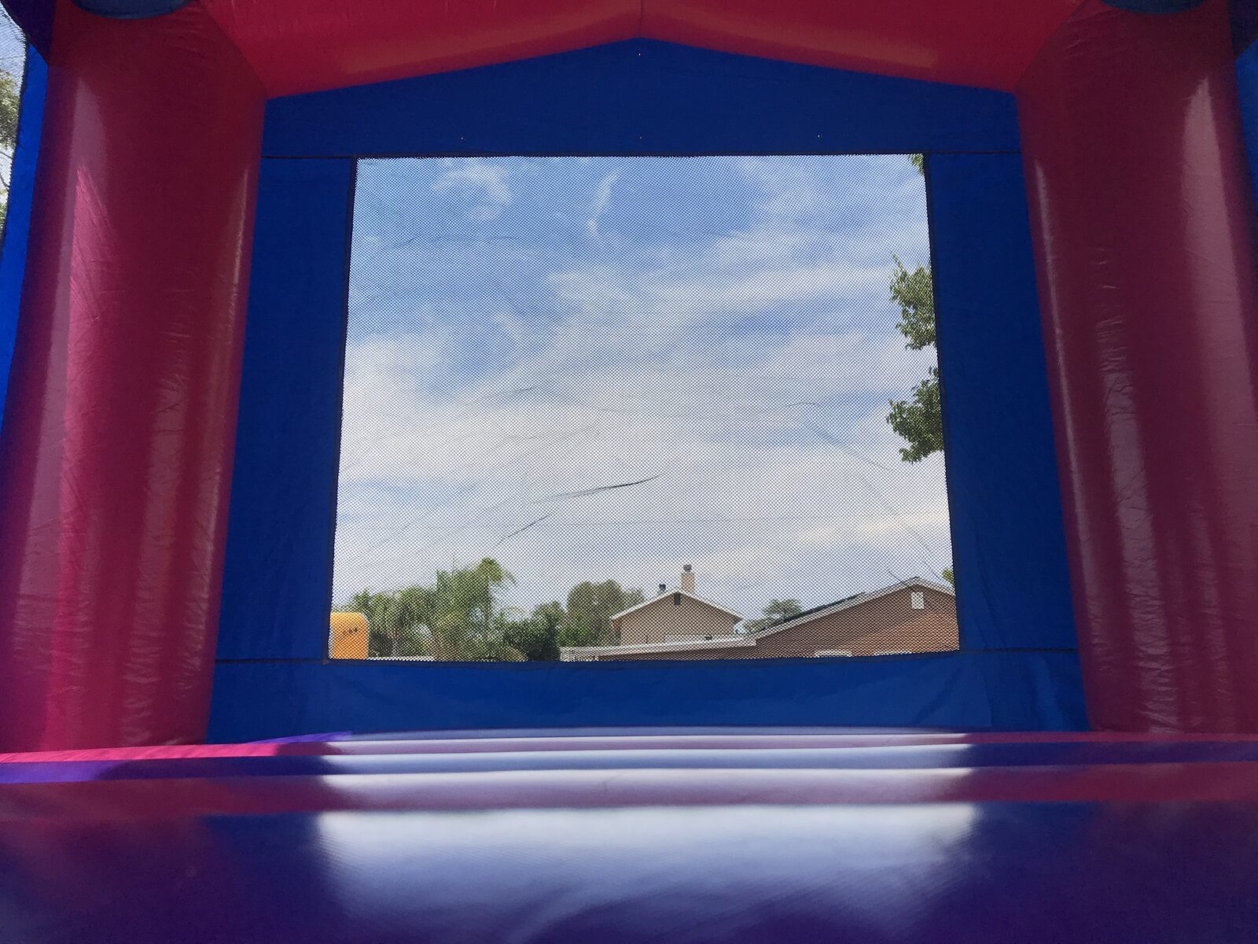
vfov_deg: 49.7
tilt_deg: +12.6
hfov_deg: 63.4
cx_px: 629
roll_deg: +0.7
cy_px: 472
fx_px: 1018
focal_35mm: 28
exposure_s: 1/2179
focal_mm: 3.99
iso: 20
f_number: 1.8
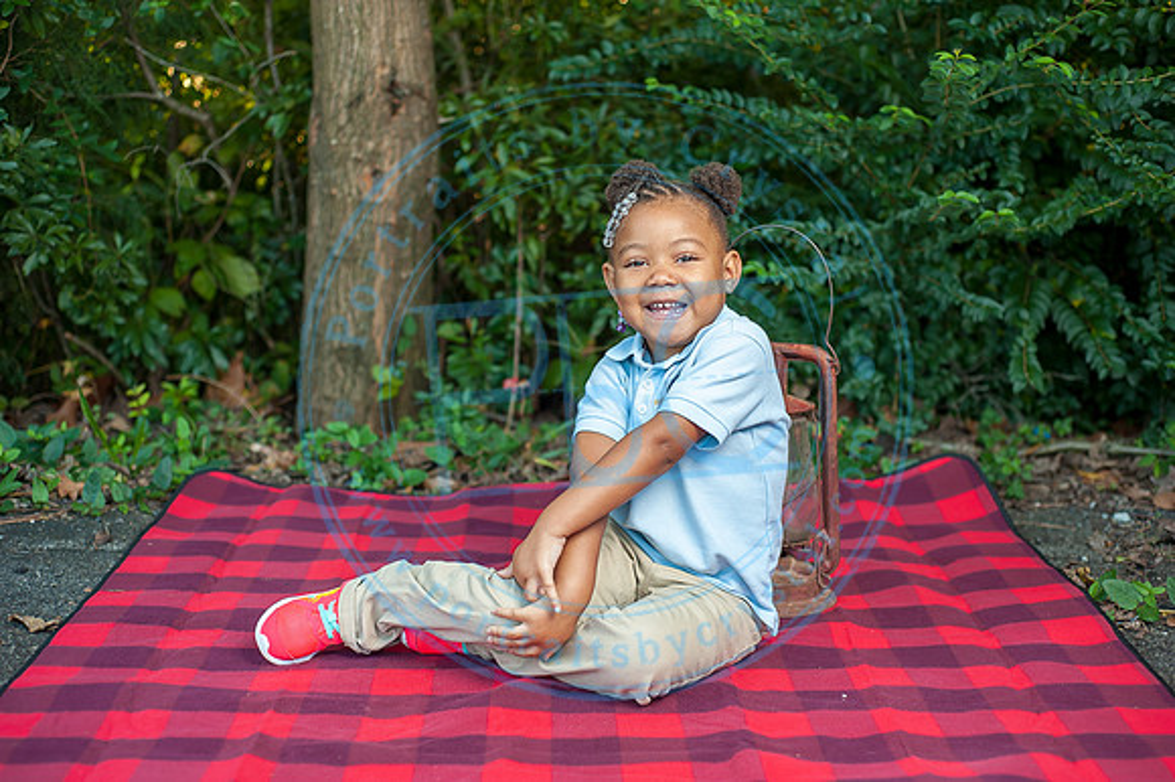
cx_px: 588
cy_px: 391
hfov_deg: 39.6
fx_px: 1631
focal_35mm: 50
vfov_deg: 27.0
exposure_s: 1/125
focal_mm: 50
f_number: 2.8
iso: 200
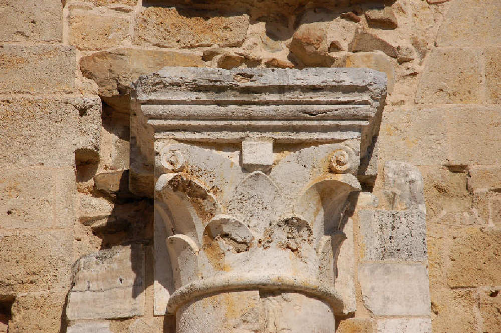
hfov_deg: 11.8
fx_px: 2419
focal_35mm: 174
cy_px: 166
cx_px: 250
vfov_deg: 7.9
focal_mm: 116
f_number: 9.5
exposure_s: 1/1500
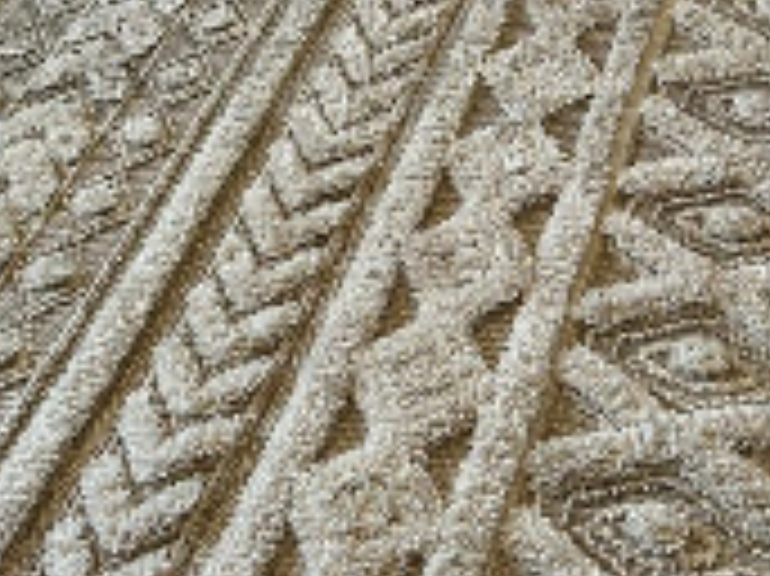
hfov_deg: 34.1
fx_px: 1200
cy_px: 45
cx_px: 119
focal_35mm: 54
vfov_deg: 26.0
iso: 32
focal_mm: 4.2
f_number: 1.8
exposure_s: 1/2105
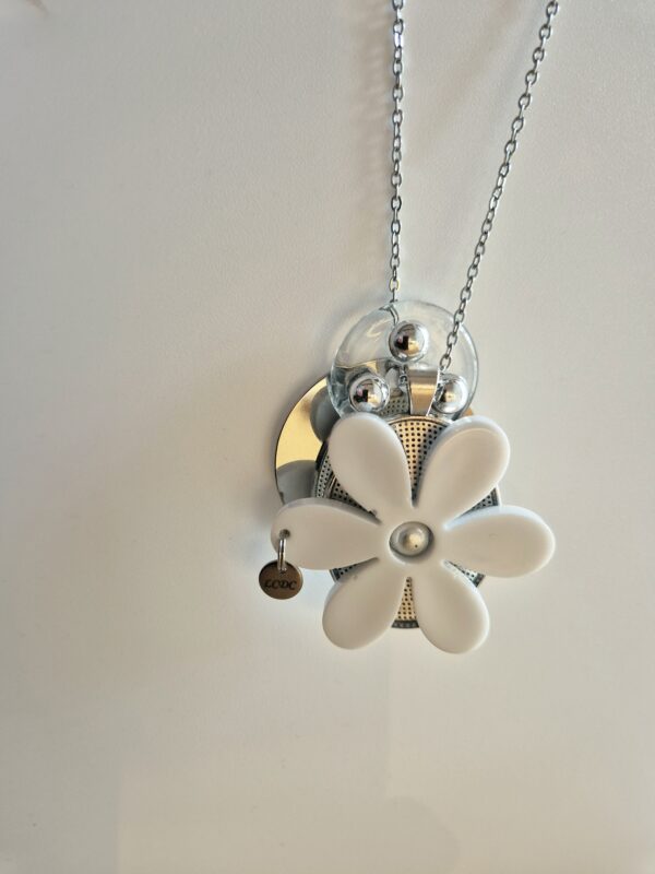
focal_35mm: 23
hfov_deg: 58.9
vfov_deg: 73.9
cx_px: 328
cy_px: 437
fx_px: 580
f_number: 1.8
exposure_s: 1/100
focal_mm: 5.4
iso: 250
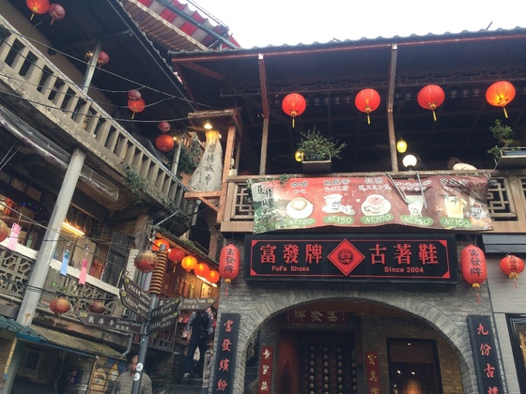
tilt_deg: +30.1
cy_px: 197
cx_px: 263
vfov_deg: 48.2
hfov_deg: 61.7
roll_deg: -1.7
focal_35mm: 29
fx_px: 441
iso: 40
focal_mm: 4.15
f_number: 2.2
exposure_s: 1/60
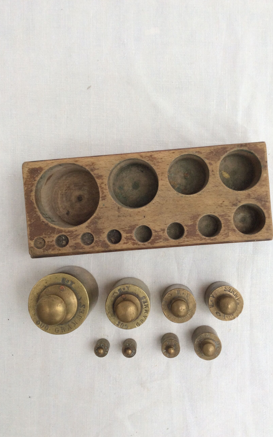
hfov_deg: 37.3
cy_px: 219
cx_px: 143
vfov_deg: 56.7
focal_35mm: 34
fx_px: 405
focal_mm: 3.3
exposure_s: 1/50
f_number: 2.4
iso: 40
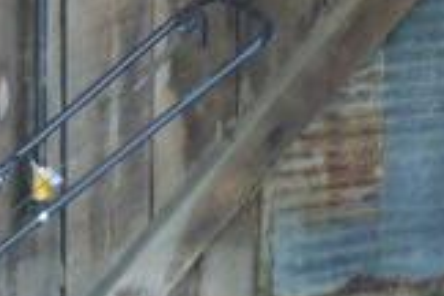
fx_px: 3342
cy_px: 33
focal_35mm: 271
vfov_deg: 5.1
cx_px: -71
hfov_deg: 7.5
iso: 400
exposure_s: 1/30
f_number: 3.3
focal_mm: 11.8
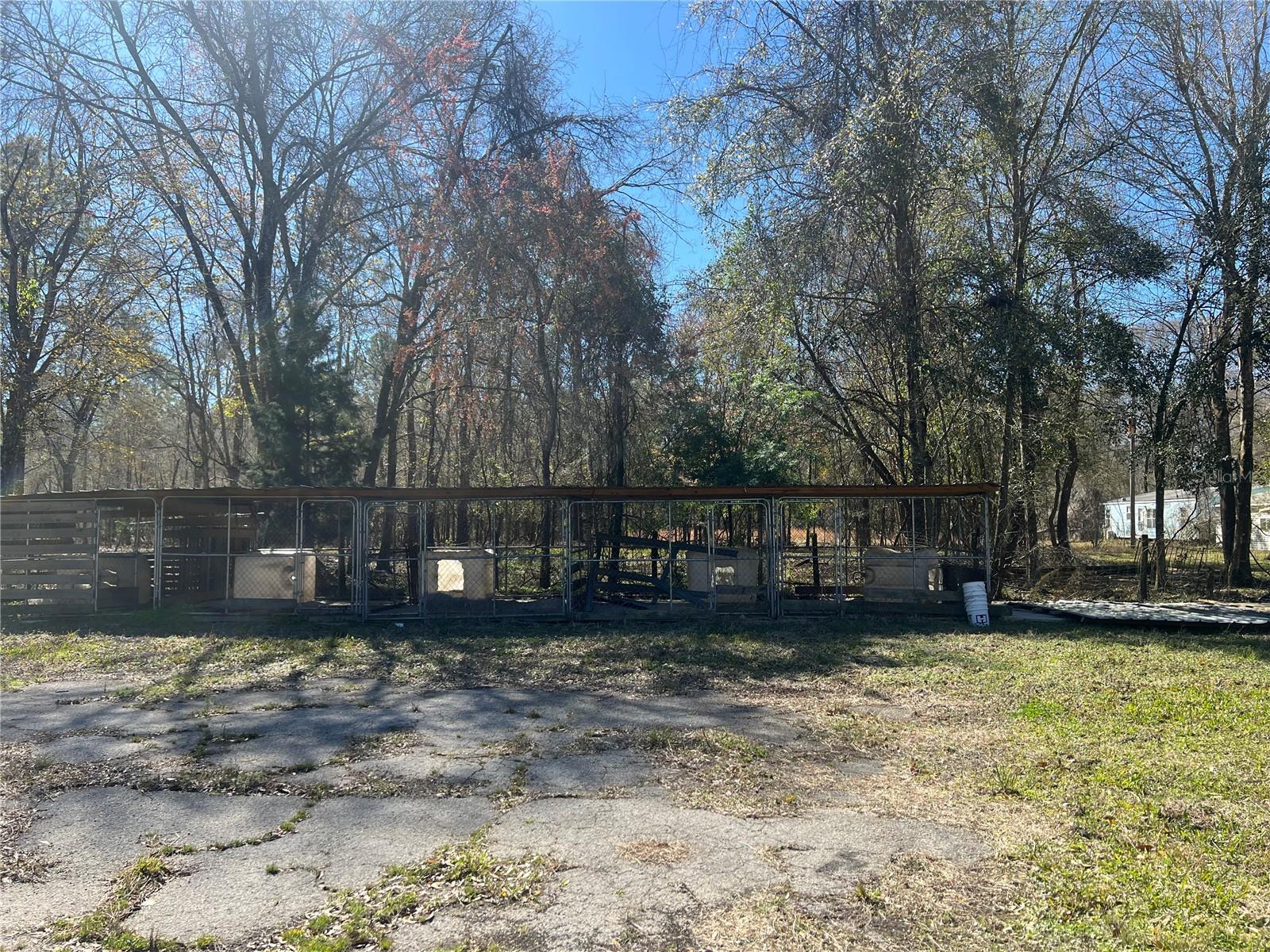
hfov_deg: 67.3
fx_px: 954
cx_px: 635
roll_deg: +1.4
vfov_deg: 53.1
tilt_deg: +2.4
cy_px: 476
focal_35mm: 26
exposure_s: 1/2083
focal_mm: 5.7
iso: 50
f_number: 1.5
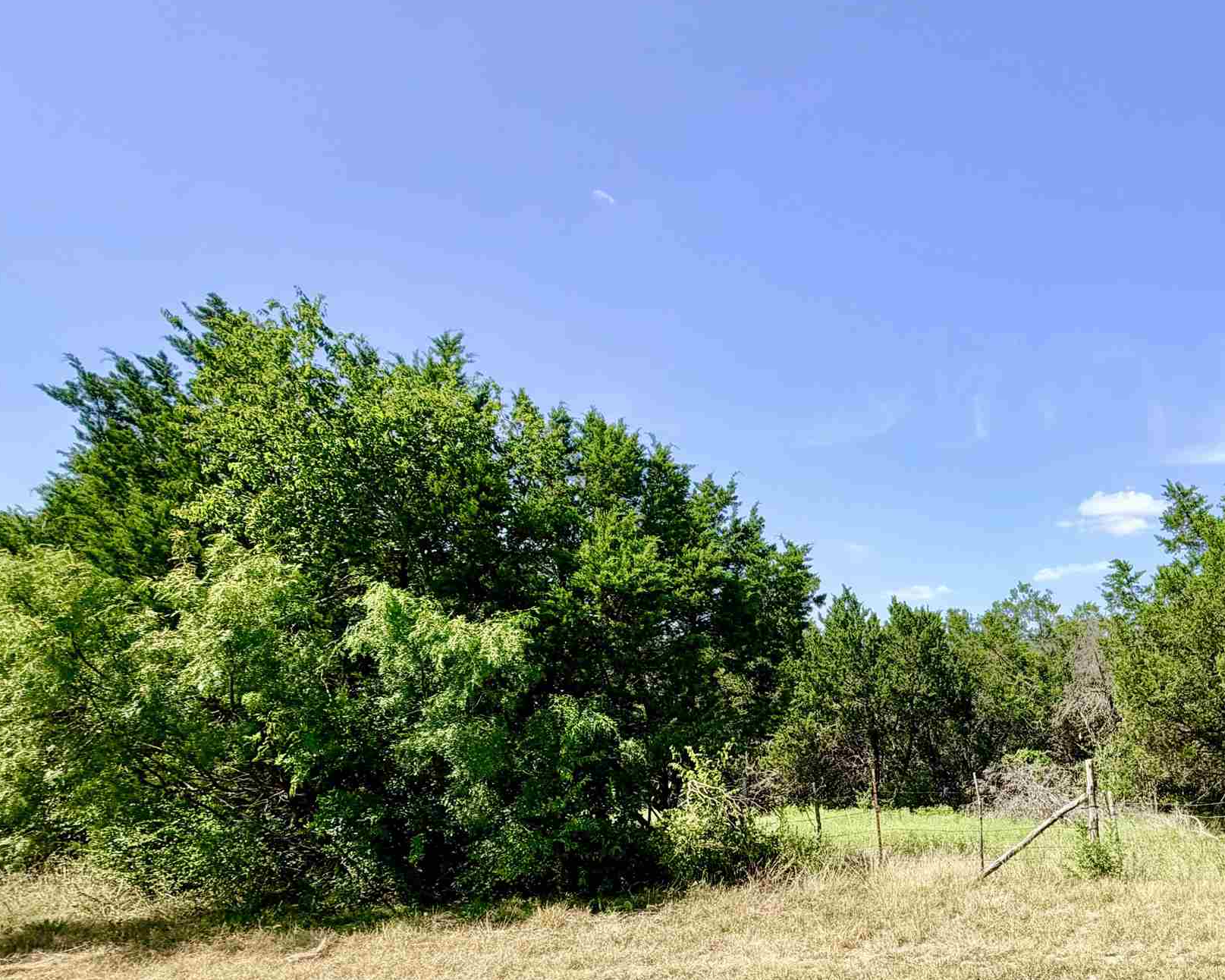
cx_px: 1038
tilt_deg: +0.8
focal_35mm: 26
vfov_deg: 53.0
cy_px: 709
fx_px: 943
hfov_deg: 59.0
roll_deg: +1.8
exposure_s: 1/770
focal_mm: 2.22
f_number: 2.2
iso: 25
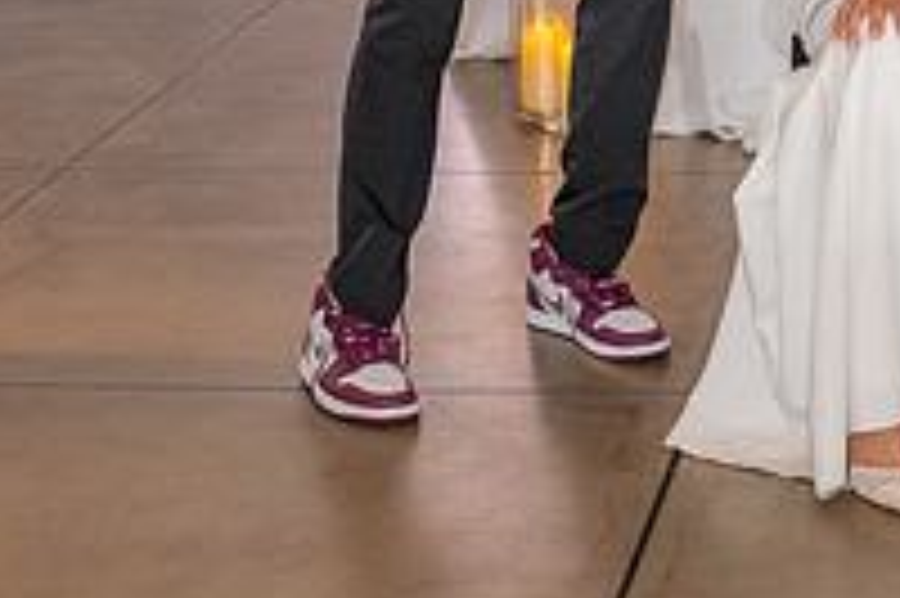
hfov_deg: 14.9
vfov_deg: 9.9
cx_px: 861
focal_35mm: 136
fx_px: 3397
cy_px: -82
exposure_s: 1/200
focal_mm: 40
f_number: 3.5
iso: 2000
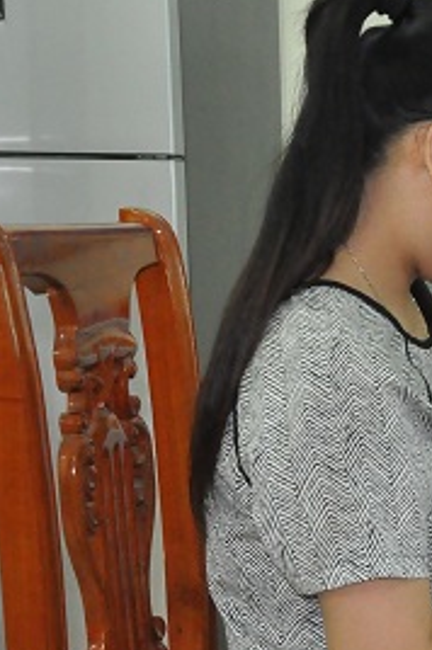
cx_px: 808
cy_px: 395
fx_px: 1696
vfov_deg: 21.7
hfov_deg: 13.0
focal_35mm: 94
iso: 3200
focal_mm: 24
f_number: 5.6
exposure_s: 1/80
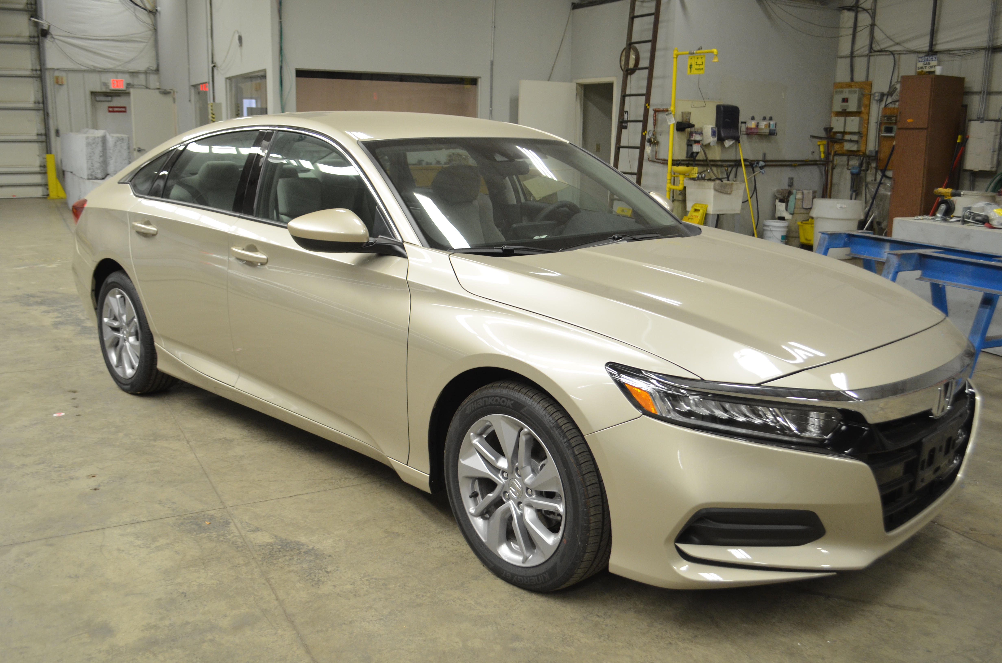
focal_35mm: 33
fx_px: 917
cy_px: 332
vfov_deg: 39.8
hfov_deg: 57.3
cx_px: 501
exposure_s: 1/60
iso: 560
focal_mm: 22
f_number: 4
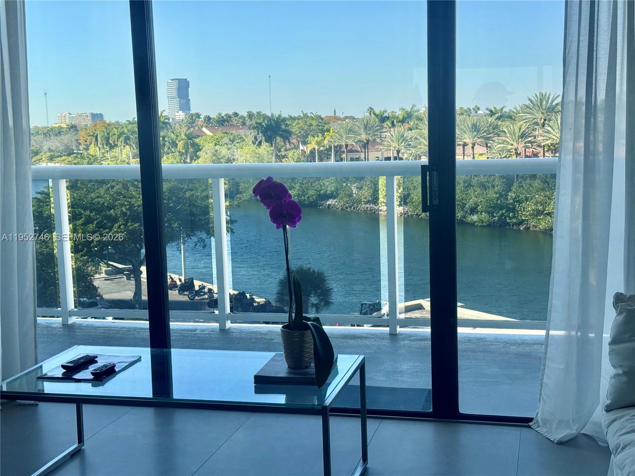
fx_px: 881
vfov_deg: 30.3
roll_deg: +1.5
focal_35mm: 48
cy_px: 238
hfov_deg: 39.7
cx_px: 318
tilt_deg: -7.5
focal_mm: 6.76
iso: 64
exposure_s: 1/1193
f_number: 1.78
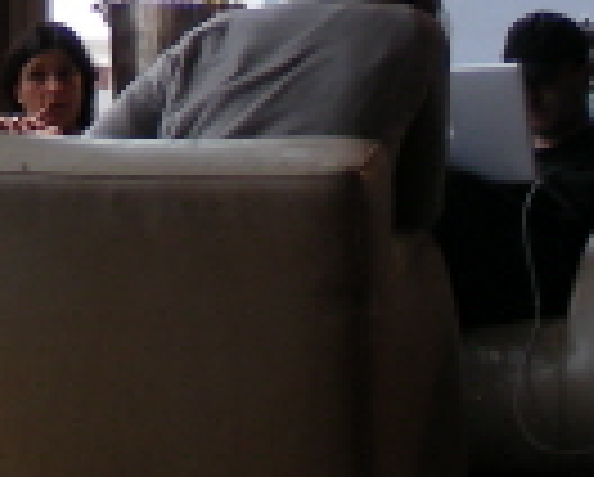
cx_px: -180
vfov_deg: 8.4
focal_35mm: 180
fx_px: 3169
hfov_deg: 10.5
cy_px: -302
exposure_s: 1/31.3
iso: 50
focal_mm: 6.3
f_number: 3.5
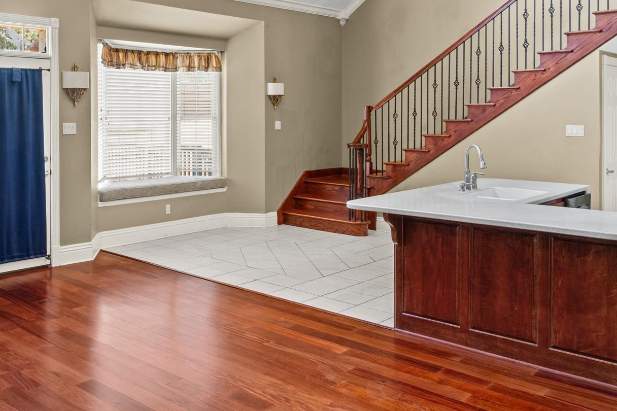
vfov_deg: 35.4
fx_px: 634
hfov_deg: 49.9
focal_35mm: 37
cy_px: 119
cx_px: 159
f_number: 9
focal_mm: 12
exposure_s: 1
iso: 250
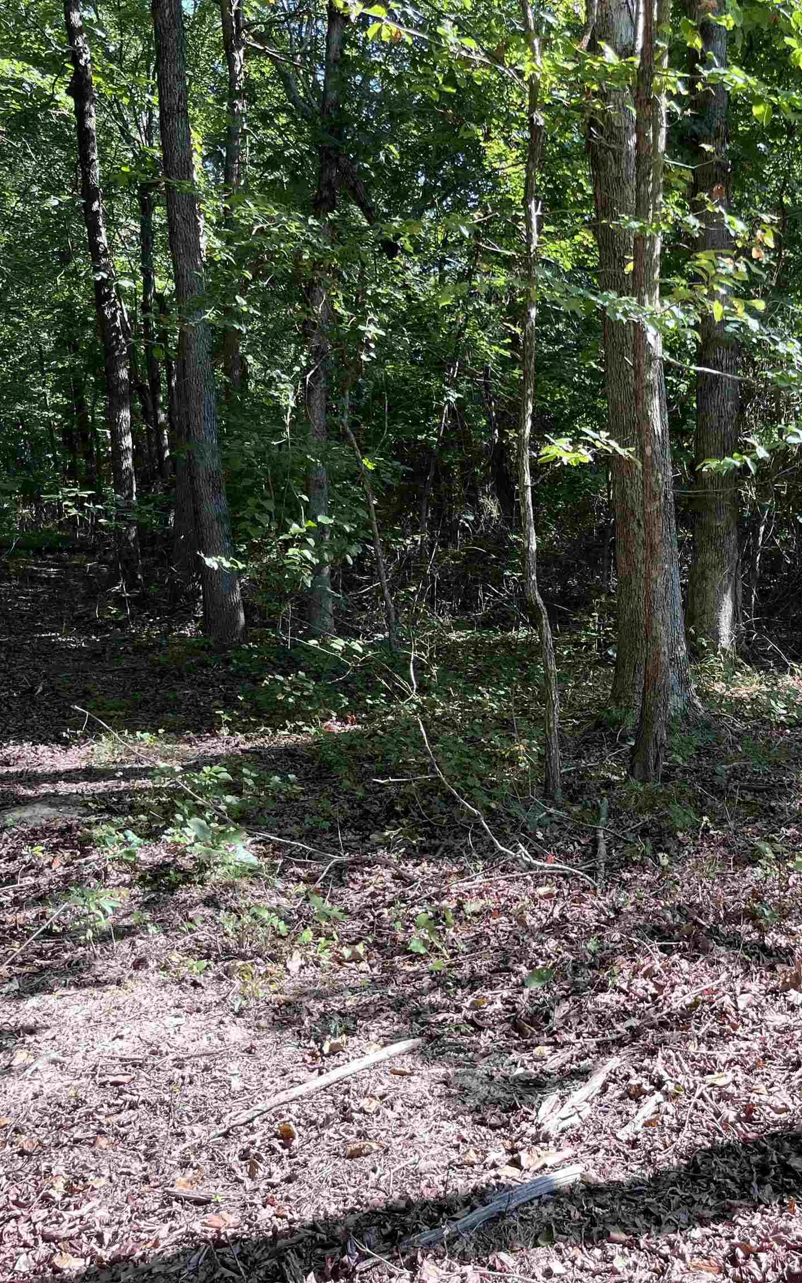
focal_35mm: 37
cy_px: 638
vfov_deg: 52.7
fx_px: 1294
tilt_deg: -6.2
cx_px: 725
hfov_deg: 32.7
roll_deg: +0.1
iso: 40
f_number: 1.6
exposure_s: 1/275
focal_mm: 5.1
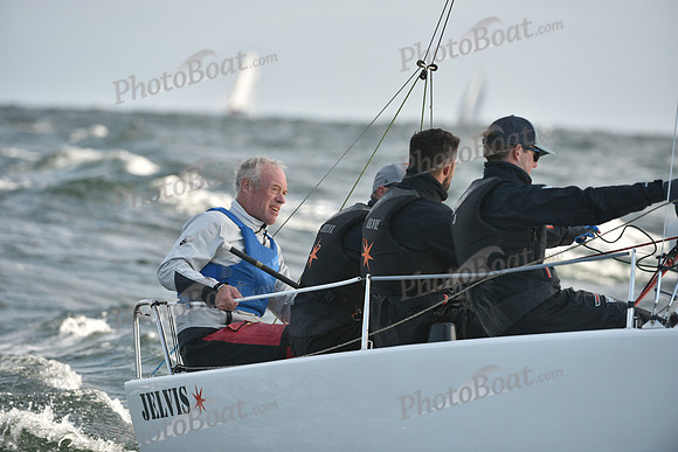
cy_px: 226
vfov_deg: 4.6
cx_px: 339
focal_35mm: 300
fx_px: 5651
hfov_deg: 6.9
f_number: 5.6
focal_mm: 300
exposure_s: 1/1000
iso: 320
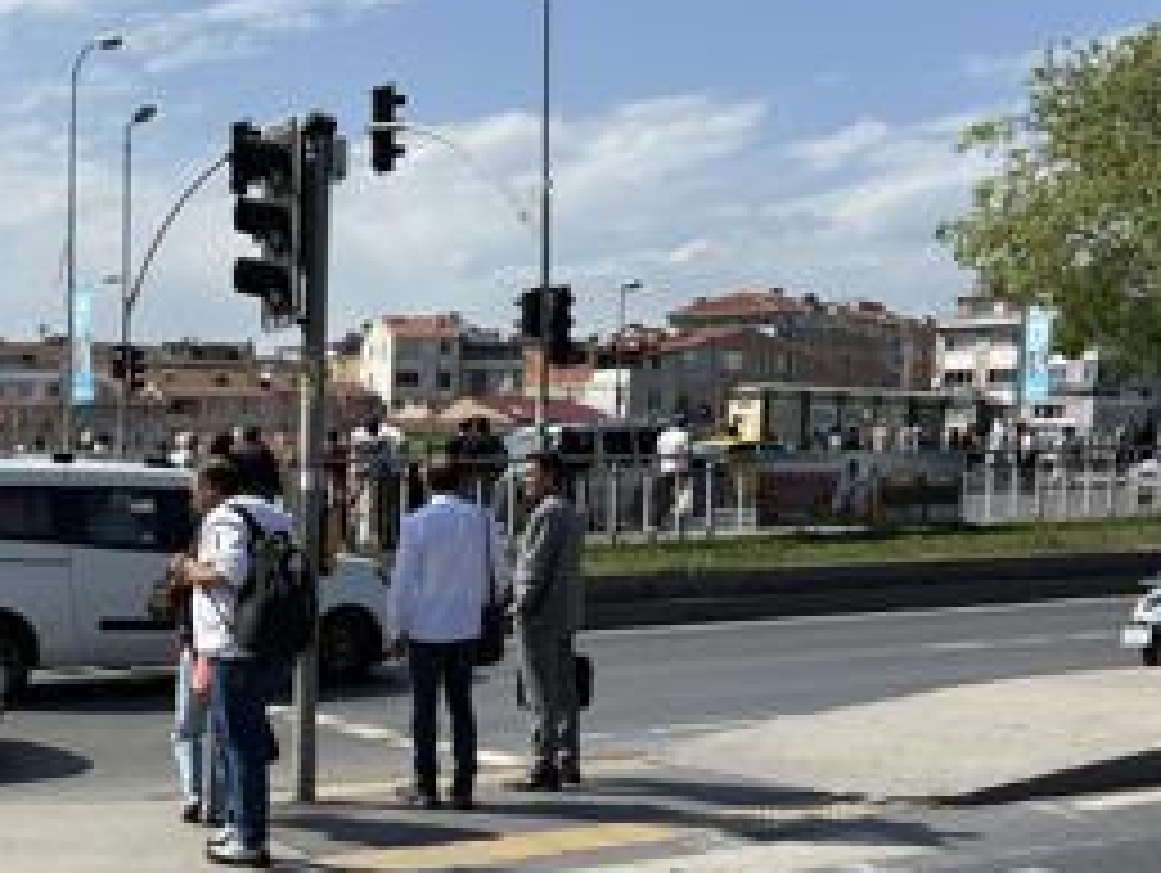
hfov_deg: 33.5
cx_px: 171
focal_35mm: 55
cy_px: 720
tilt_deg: -7.2
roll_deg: -0.1
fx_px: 1846
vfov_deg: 26.0
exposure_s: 1/4608
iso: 50
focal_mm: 5.96
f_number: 1.6
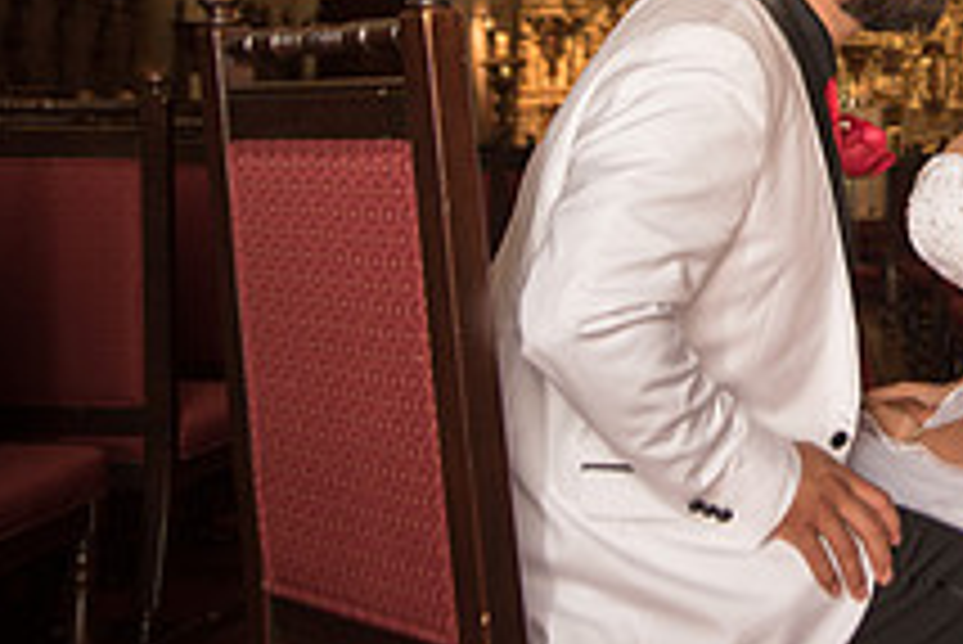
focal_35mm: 76
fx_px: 2034
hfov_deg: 24.9
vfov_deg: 17.3
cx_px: 1040
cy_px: -101
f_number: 2.8
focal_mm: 28
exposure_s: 1/60
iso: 640
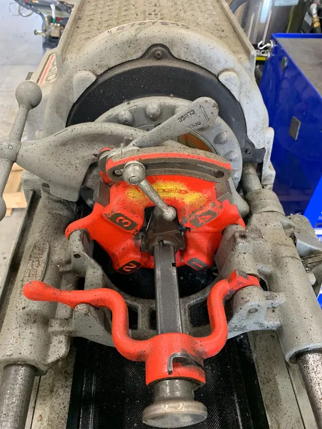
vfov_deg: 67.3
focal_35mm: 26
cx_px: 161
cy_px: 214
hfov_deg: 53.1
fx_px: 322
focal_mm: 4.25
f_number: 1.8
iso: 320
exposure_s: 1/60
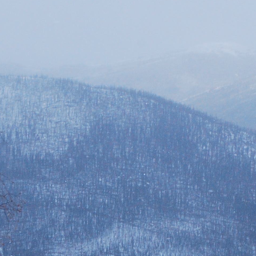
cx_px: 152
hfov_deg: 6.2
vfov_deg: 6.1
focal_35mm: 284
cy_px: 287
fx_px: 2374
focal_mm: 55
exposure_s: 1/250
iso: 400
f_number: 18
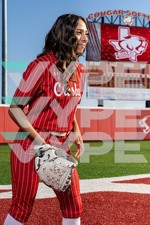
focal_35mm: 70
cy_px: 112
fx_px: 437
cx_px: 75
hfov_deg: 19.5
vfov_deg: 28.8
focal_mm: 70
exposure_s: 1/250
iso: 100
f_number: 8
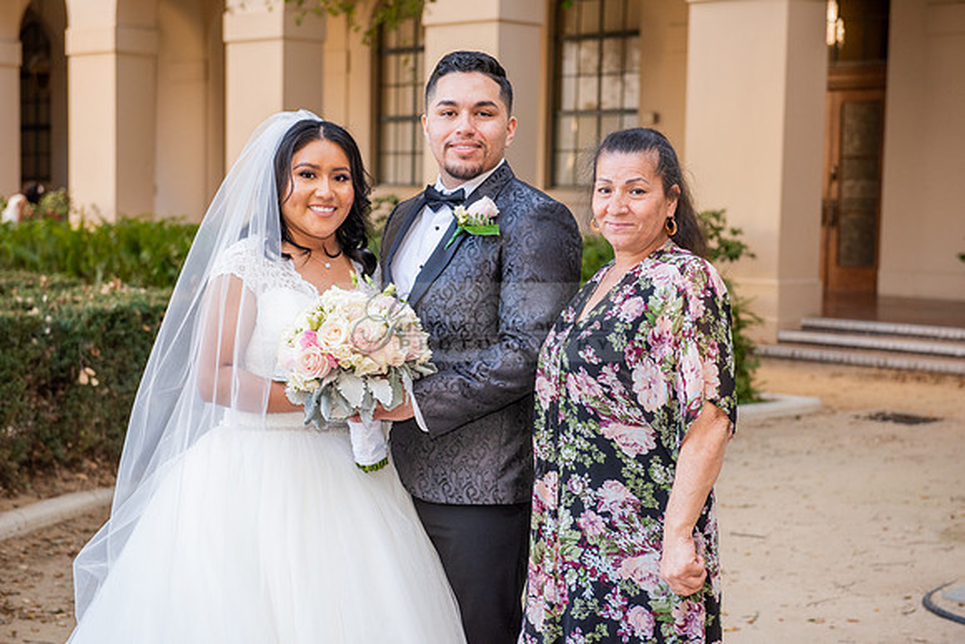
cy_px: 322
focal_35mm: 62
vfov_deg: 21.9
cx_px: 482
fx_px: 1662
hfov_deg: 32.4
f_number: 4.5
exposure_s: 1/200
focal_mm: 62
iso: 640
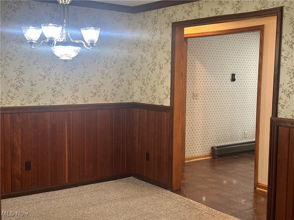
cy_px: 110
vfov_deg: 30.3
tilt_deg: -5.8
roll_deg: -0.9
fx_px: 408
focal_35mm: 48
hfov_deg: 39.7
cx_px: 147
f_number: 1.78
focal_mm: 6.86
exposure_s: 1/60
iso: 200
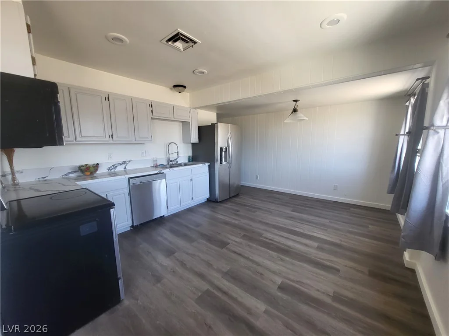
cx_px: 224
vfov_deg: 89.9
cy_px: 168
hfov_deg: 106.2
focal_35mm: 13
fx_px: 169
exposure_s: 1/60
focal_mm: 1.74
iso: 125
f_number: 2.2
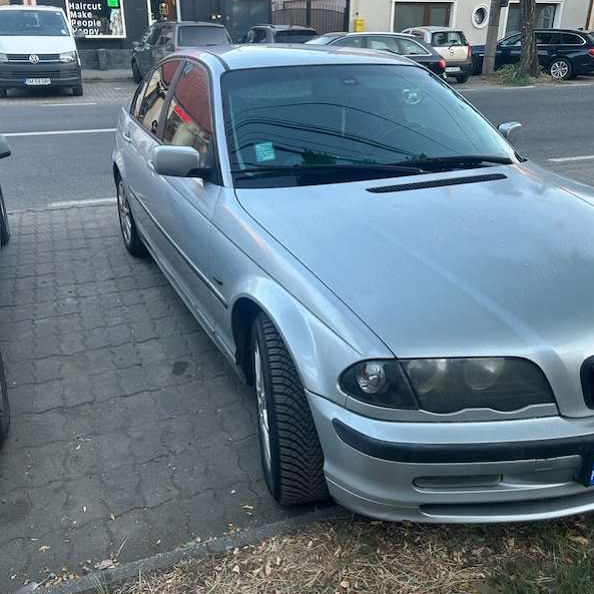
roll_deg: +0.3
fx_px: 602
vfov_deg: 52.5
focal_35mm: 31
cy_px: 280
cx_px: 300
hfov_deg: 52.5
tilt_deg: -22.3
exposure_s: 1/121
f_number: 1.5
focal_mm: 5.7
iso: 50
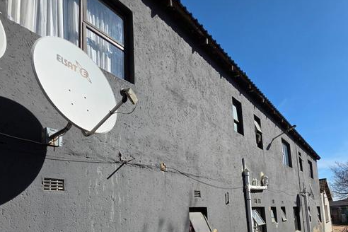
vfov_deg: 52.7
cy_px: 192
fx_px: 213
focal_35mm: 22
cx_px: 200
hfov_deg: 78.1
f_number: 1.9
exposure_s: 1/2192
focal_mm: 2.2
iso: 40
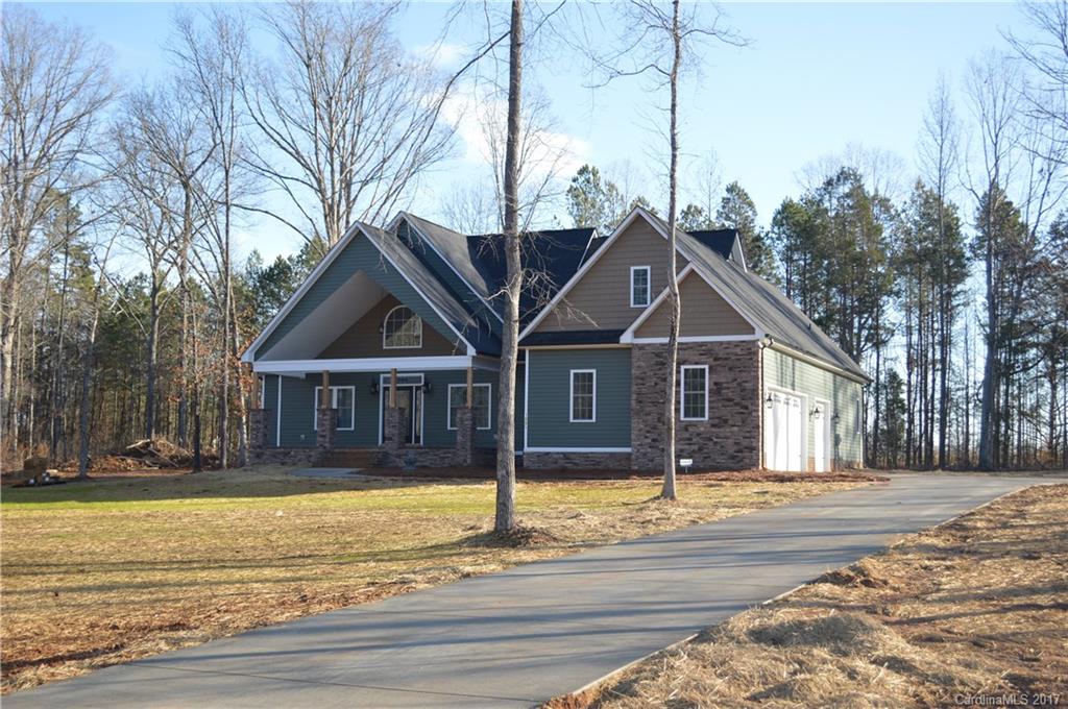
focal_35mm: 45
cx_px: 534
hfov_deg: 43.7
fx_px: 1333
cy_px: 354
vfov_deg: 29.8
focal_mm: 30
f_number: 4.8
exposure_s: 1/200
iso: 100
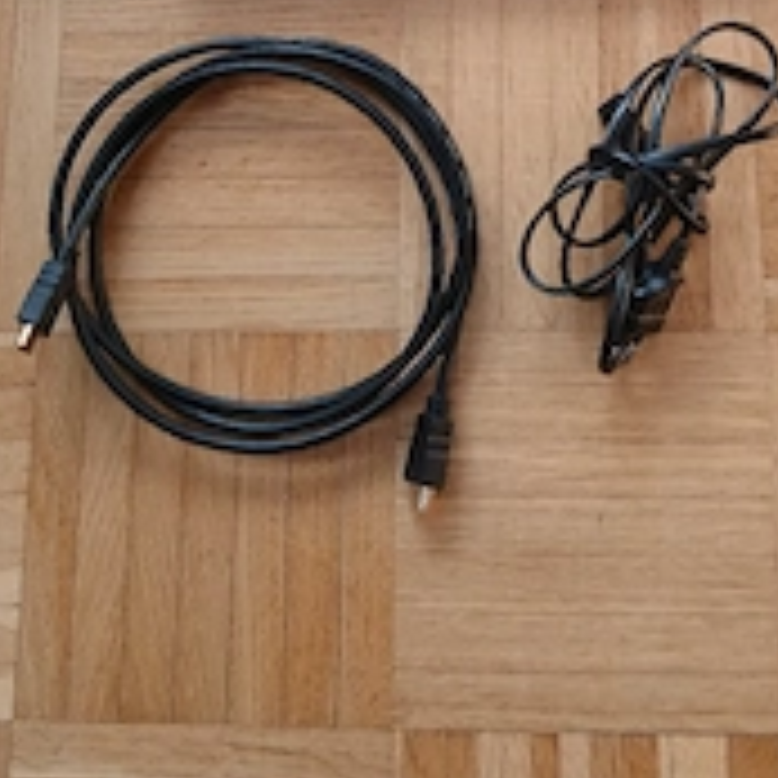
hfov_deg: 32.2
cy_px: 45
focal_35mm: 53
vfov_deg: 30.5
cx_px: 436
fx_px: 1348
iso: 100
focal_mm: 3.98
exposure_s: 1/50
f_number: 1.8
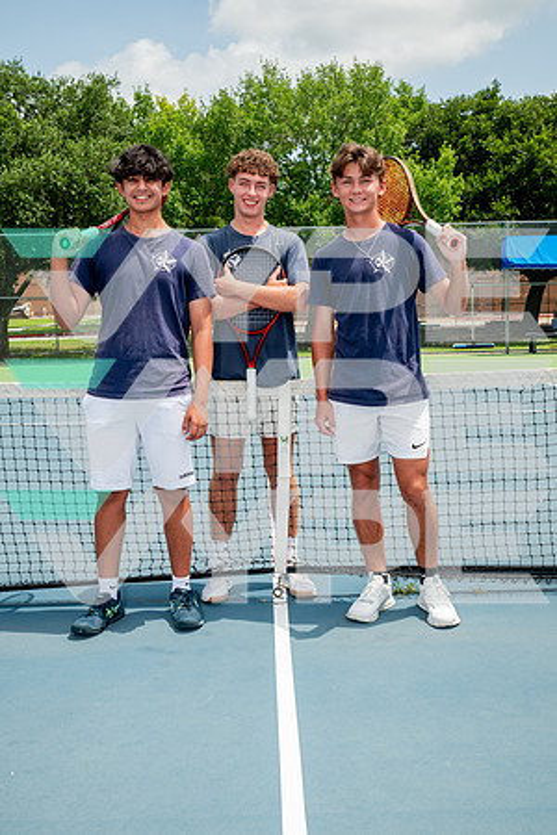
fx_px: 928
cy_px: 418
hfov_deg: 33.4
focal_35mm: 40
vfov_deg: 48.5
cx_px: 278
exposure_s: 1/400
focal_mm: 40
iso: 125
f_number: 7.1
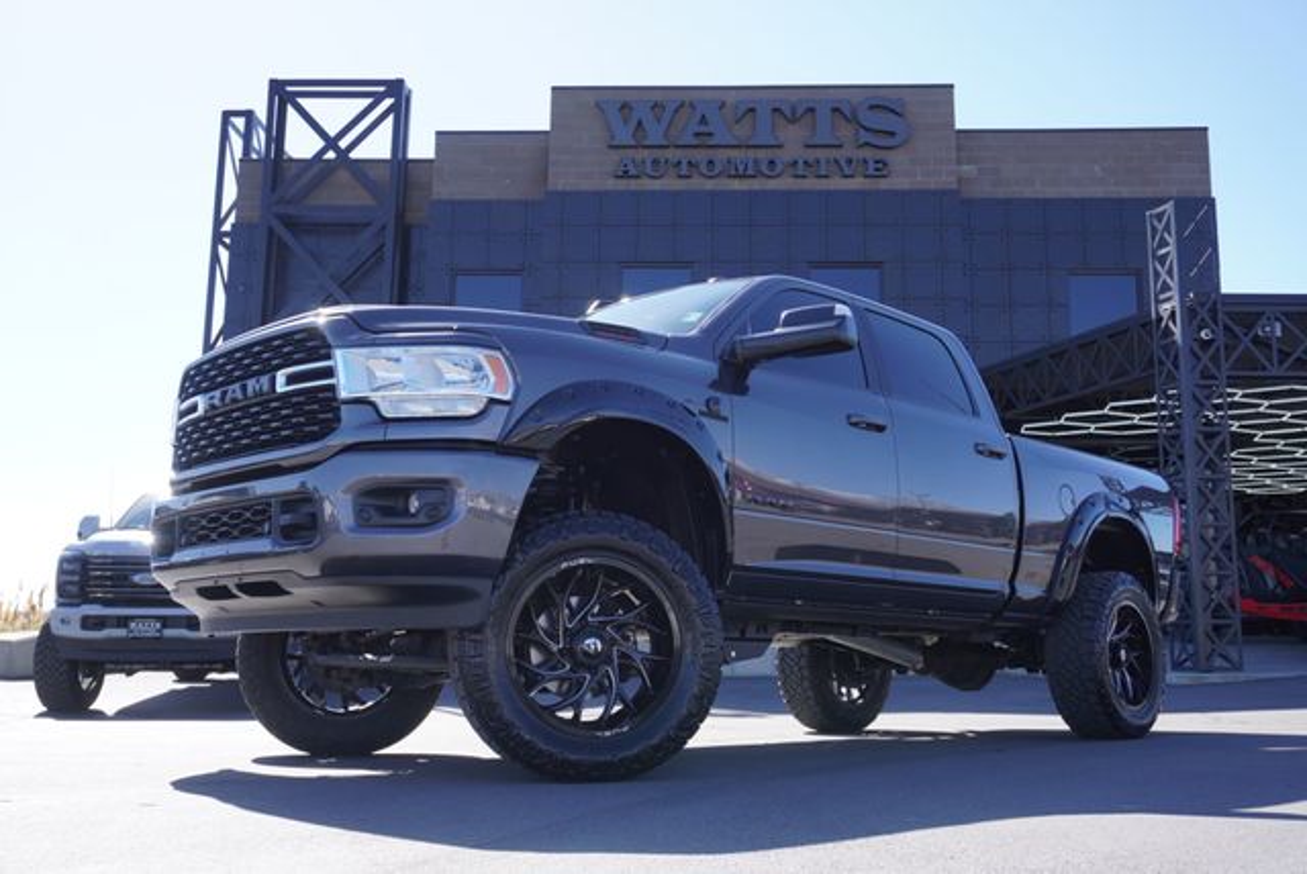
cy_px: 437
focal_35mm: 36
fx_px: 1308
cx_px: 654
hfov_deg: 53.1
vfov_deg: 36.9
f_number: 6.3
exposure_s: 1/125
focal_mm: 24
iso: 100
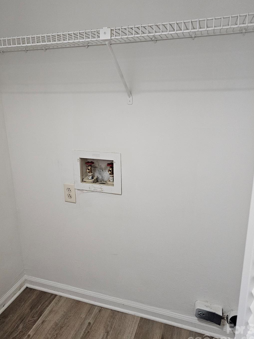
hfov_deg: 53.1
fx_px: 254
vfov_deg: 67.3
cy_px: 160
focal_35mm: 26
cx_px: 128
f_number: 1.7
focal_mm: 6.3
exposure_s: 1/120
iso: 500
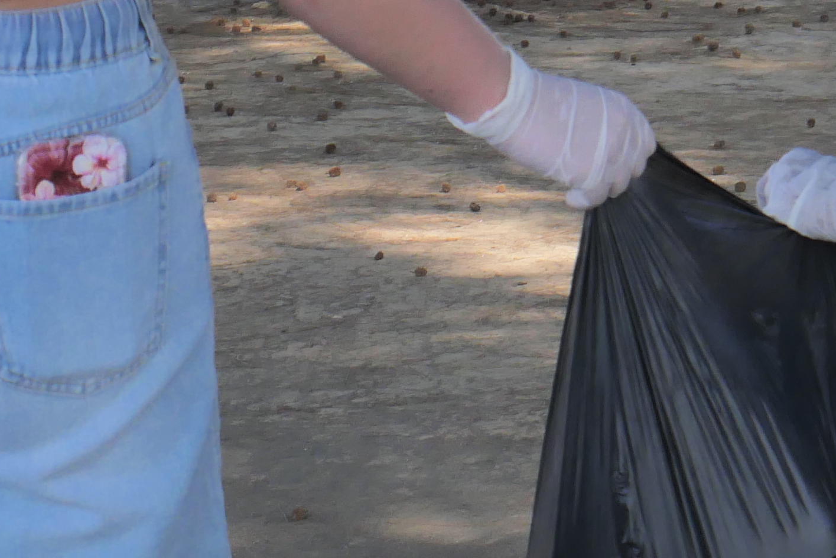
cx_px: 672
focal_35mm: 320
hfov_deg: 6.4
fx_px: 7432
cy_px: -558
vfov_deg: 4.2
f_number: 9
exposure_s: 1/500
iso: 200
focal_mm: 42
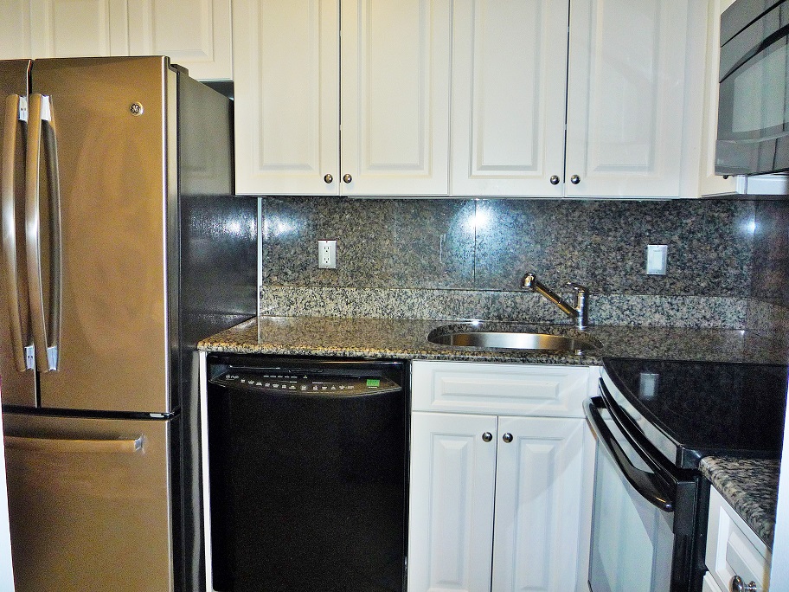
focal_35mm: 30
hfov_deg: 60.0
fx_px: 684
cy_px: 296
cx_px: 394
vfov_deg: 46.8
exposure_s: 1/30
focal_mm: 5.2
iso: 100
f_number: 3.3
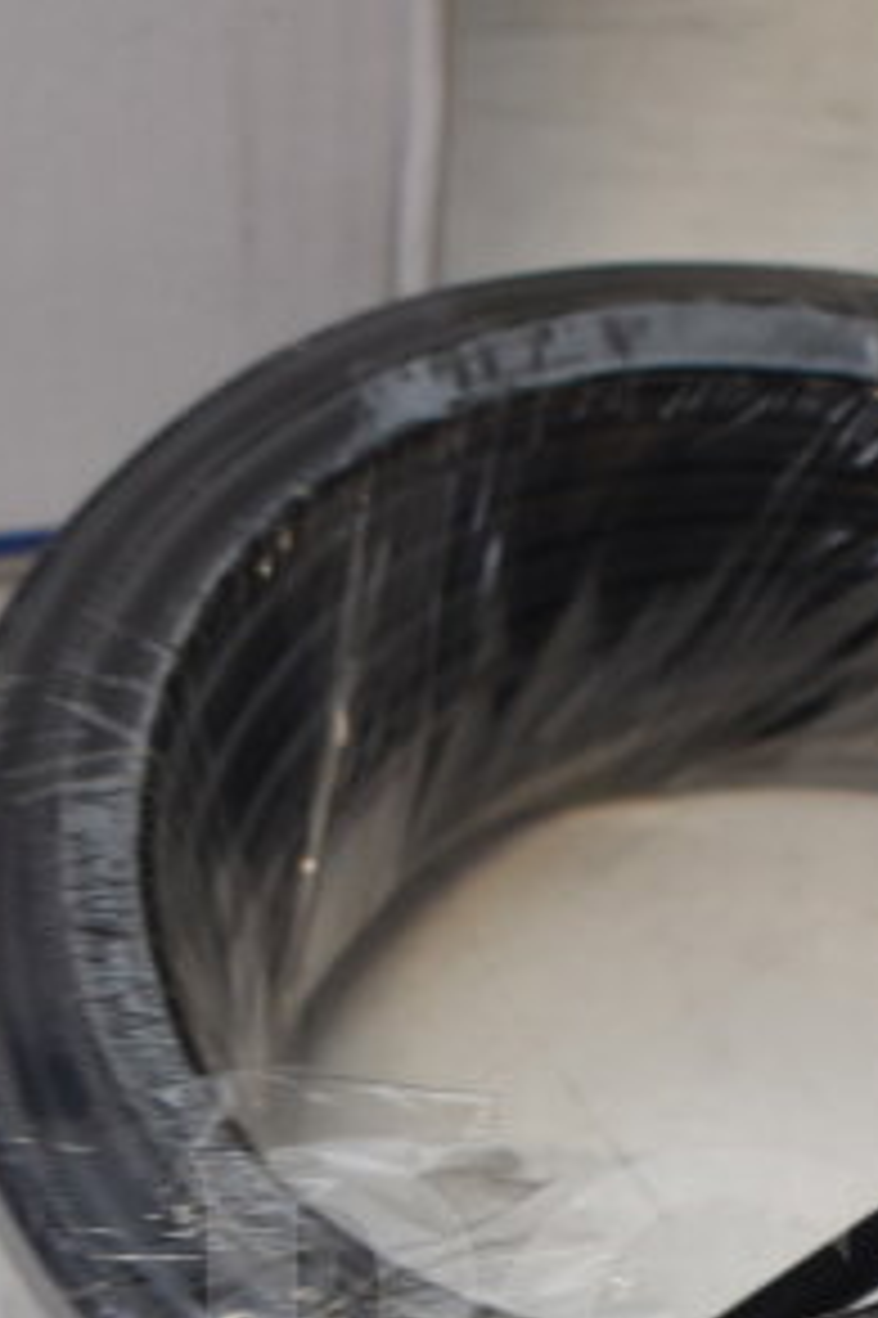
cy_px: 1509
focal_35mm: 127
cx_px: 590
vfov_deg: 15.7
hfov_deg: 10.8
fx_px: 4635
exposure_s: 1/40
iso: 450
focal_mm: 27
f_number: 4
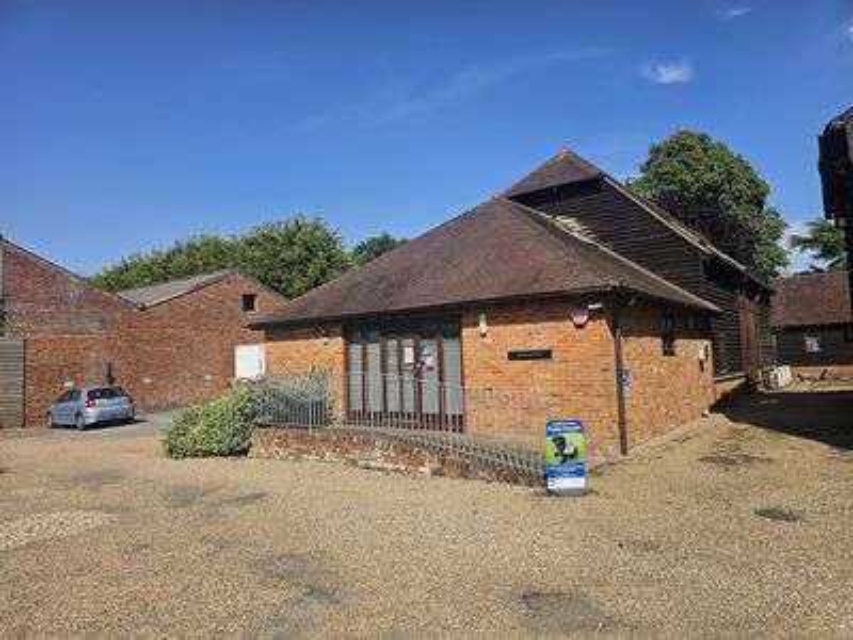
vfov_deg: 58.9
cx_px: 426
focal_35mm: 23
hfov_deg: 73.9
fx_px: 567
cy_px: 320
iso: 10
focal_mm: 6.3
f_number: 1.7
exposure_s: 1/887
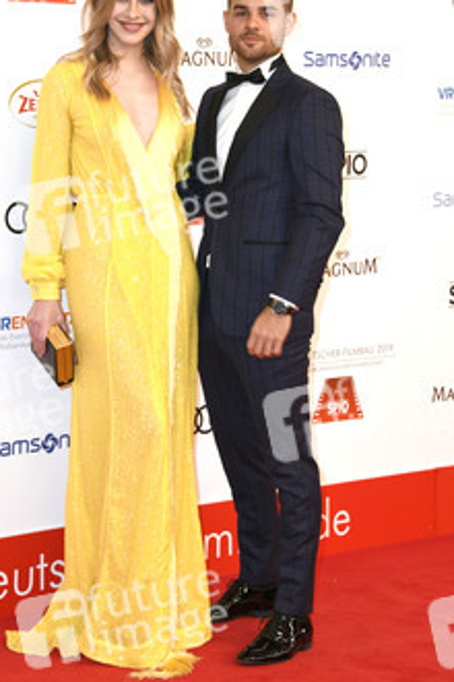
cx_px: 182
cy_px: 310
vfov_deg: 19.8
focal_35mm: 103
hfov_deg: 13.3
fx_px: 1948
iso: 250
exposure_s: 1/125
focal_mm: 85
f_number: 6.3
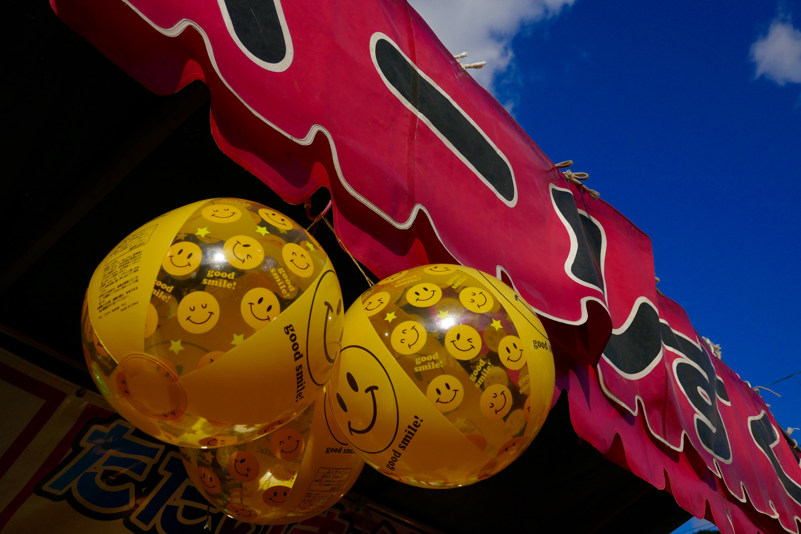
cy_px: 267
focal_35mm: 35
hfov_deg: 54.4
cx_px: 400
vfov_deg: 37.8
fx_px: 779
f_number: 3.4
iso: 200
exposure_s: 1/5000
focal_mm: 12.7
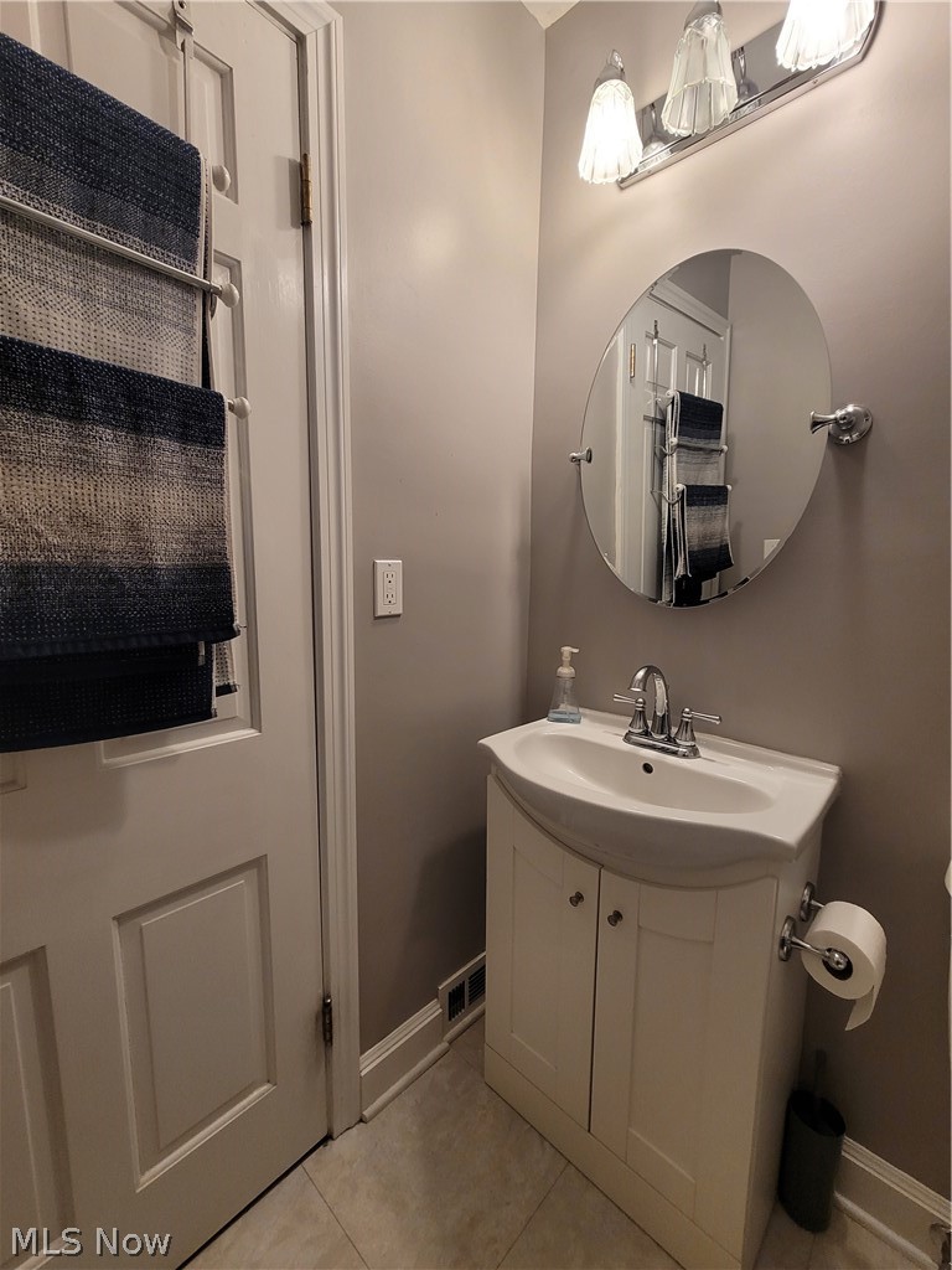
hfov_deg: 89.9
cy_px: 635
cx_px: 476
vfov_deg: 106.2
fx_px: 477
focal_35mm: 13
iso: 200
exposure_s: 1/60
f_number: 2.2
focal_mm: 2.2
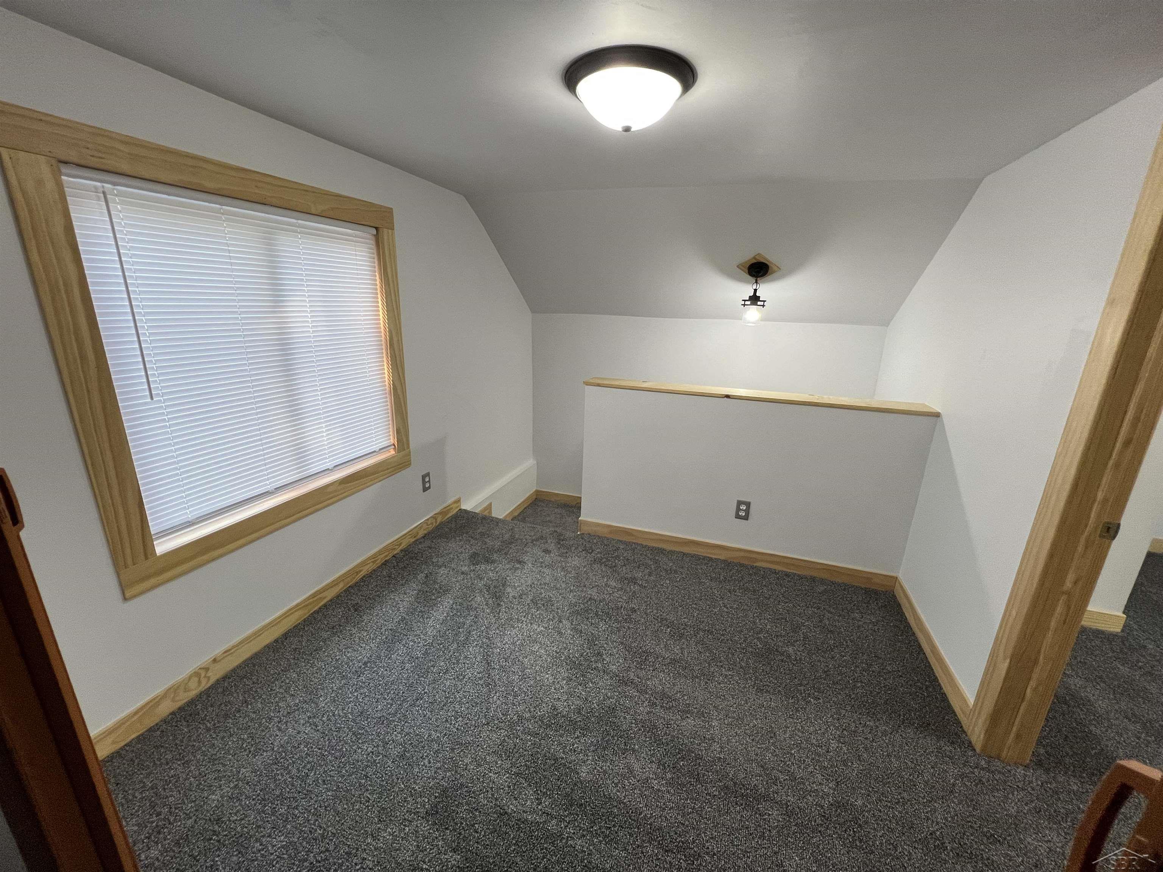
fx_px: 437
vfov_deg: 89.9
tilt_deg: -17.2
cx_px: 582
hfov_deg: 106.2
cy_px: 436
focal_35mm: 13
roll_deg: -1.0
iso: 125
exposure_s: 1/120
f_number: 1.8
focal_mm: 1.57
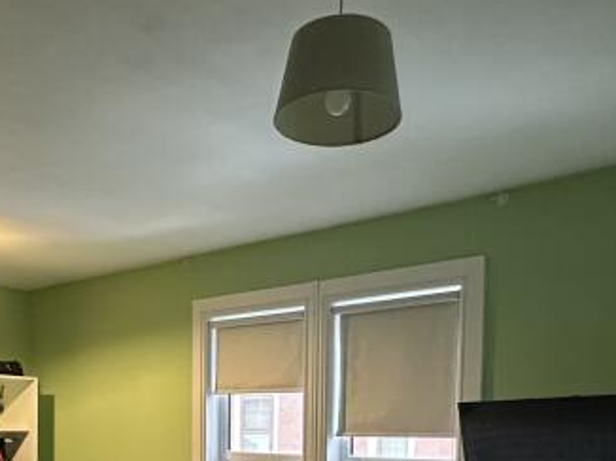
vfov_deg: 29.7
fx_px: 782
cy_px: 503
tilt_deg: -5.2
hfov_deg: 42.2
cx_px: 191
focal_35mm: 44
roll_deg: -0.7
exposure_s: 1/60
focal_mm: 2.22
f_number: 2.2
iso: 500
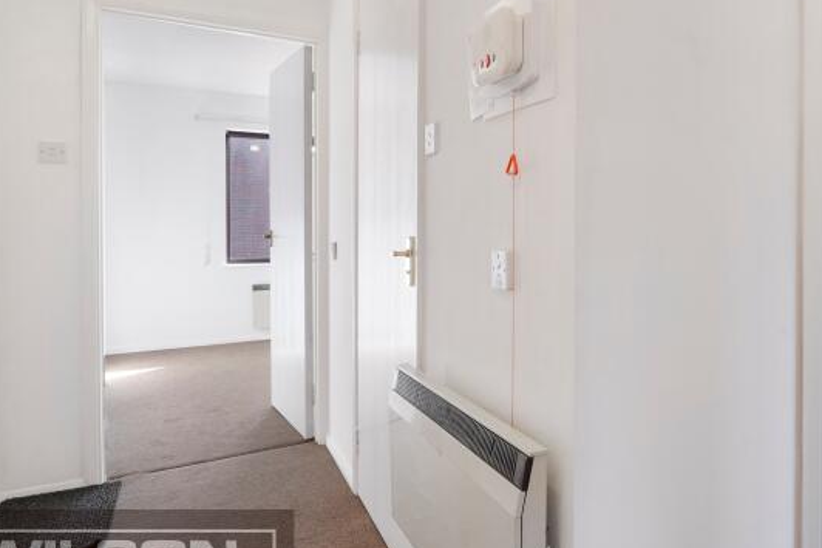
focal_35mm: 25
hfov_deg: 65.1
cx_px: 658
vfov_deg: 51.1
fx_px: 571
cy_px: 231
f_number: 14
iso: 500
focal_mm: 13
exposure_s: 1/100
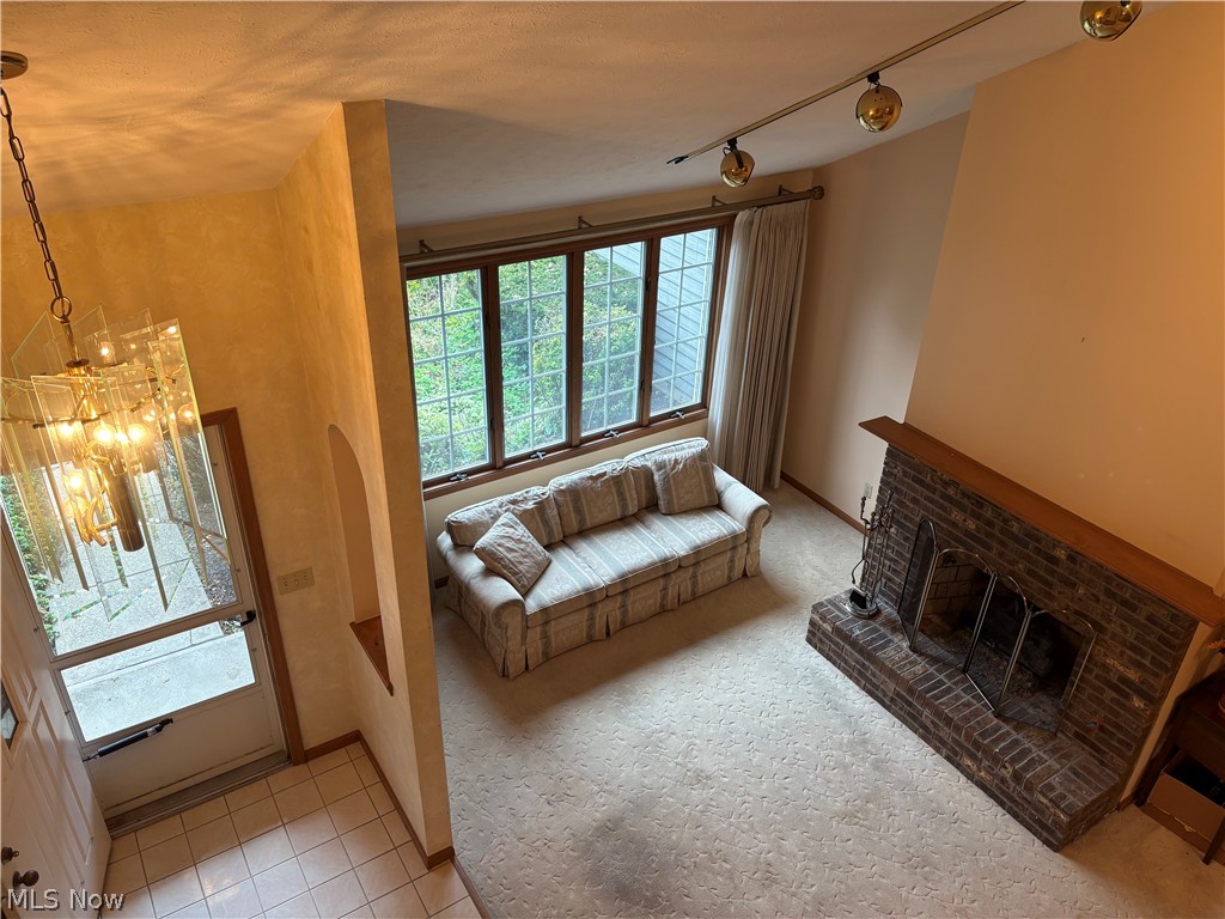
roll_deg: -1.6
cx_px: 612
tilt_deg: -29.9
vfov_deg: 53.1
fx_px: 920
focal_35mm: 26
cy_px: 460
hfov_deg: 67.3
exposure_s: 1/60
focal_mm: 5.96
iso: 80
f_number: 1.6
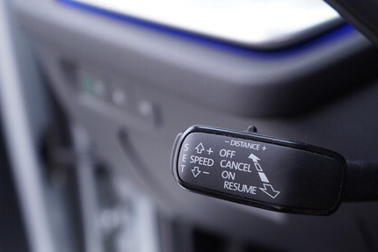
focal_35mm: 46
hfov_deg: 42.5
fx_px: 483
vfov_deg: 29.2
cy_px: 144
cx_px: 231
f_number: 2.8
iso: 250
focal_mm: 24
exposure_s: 1/40
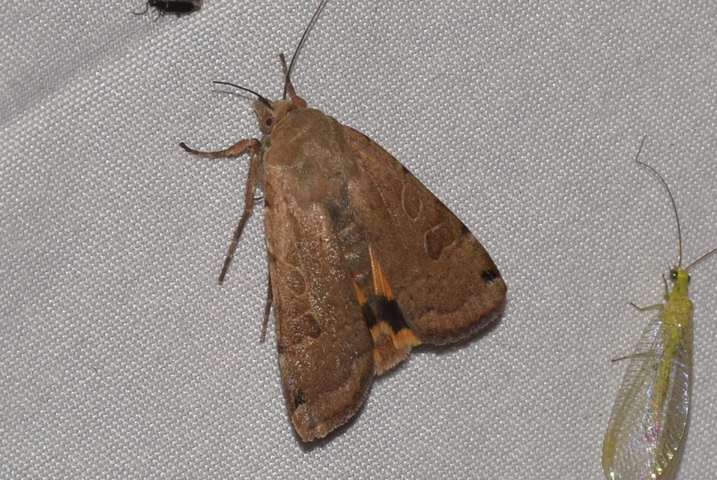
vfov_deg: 6.6
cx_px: 358
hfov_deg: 9.8
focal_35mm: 210
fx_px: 4186
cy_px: 240
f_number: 13
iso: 100
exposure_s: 1/160
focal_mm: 140
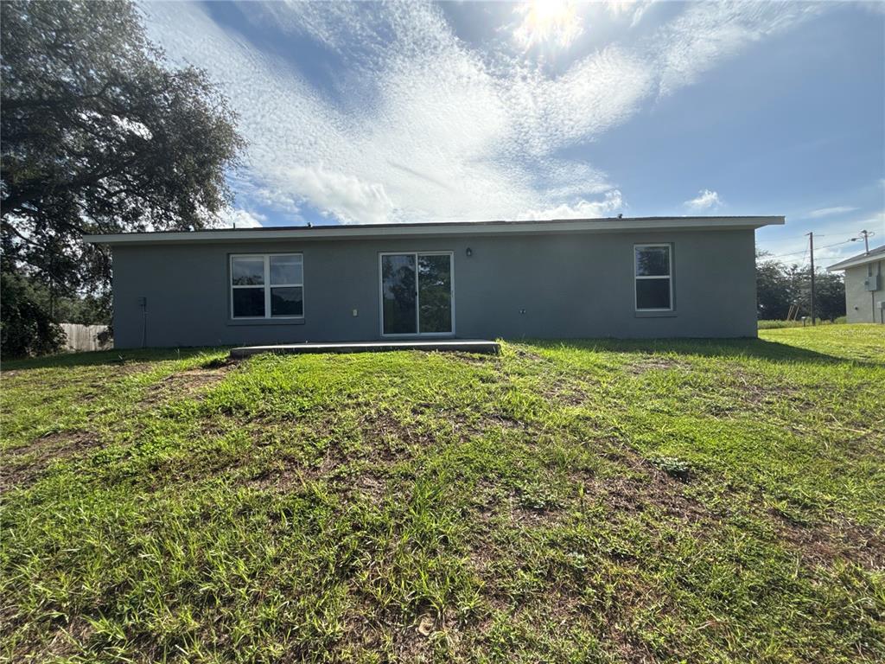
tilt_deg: +0.8
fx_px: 358
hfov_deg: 102.1
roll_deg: +0.9
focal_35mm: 14
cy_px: 332
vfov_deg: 85.7
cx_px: 442
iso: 80
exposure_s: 1/3891
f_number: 2.2
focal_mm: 2.22
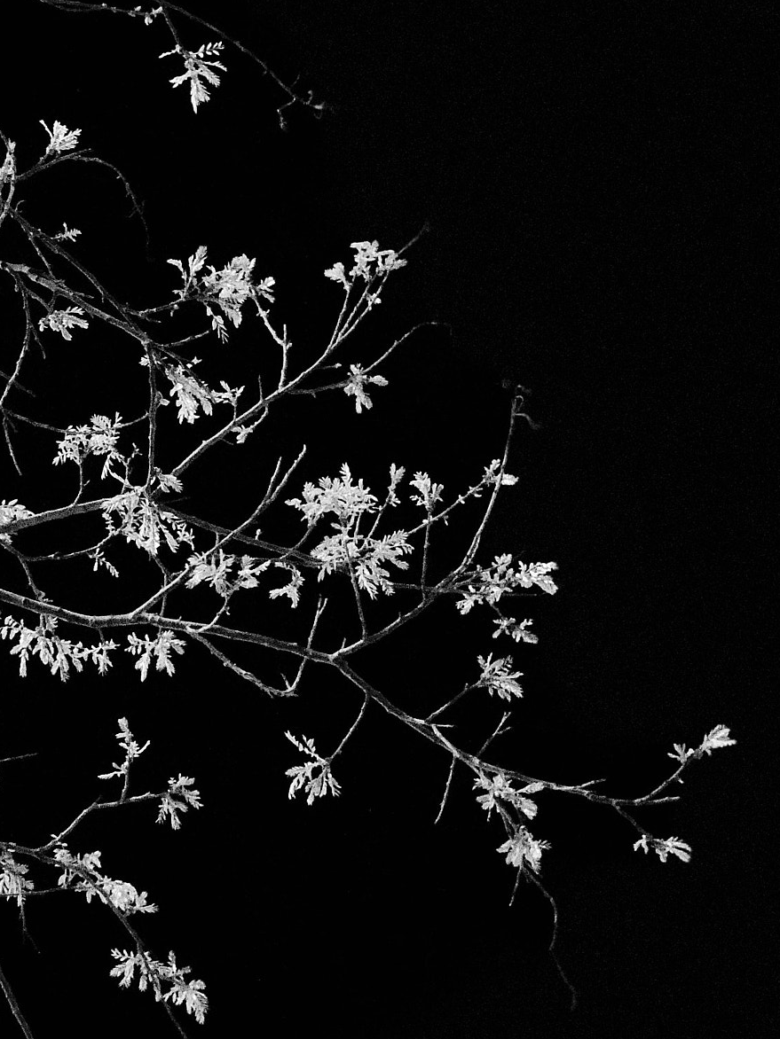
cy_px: 471
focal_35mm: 71
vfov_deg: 27.4
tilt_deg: +63.8
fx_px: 2133
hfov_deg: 20.6
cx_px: 259
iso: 160
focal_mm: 6
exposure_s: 1/9
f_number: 2.4
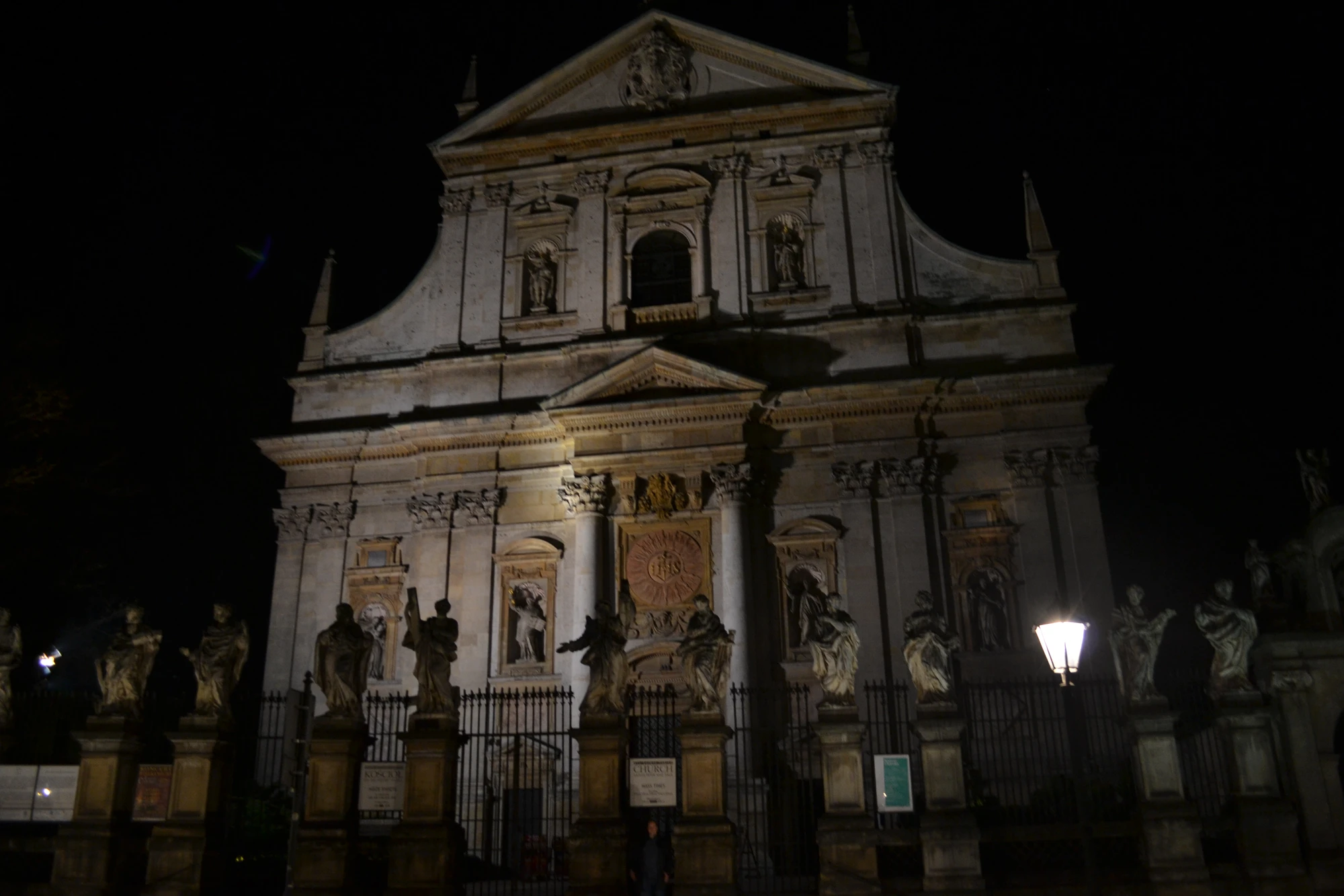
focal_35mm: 27
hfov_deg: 67.4
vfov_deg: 47.9
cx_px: 672
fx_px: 1008
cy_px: 448
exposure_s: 1/15
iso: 450
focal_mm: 18
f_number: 3.5
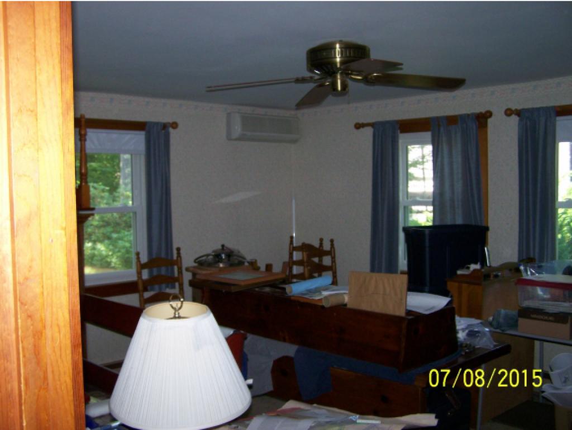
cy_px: 215
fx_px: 628
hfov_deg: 49.0
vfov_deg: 37.8
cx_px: 286
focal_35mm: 38
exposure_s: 1/60
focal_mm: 6.3
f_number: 2.8
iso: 160
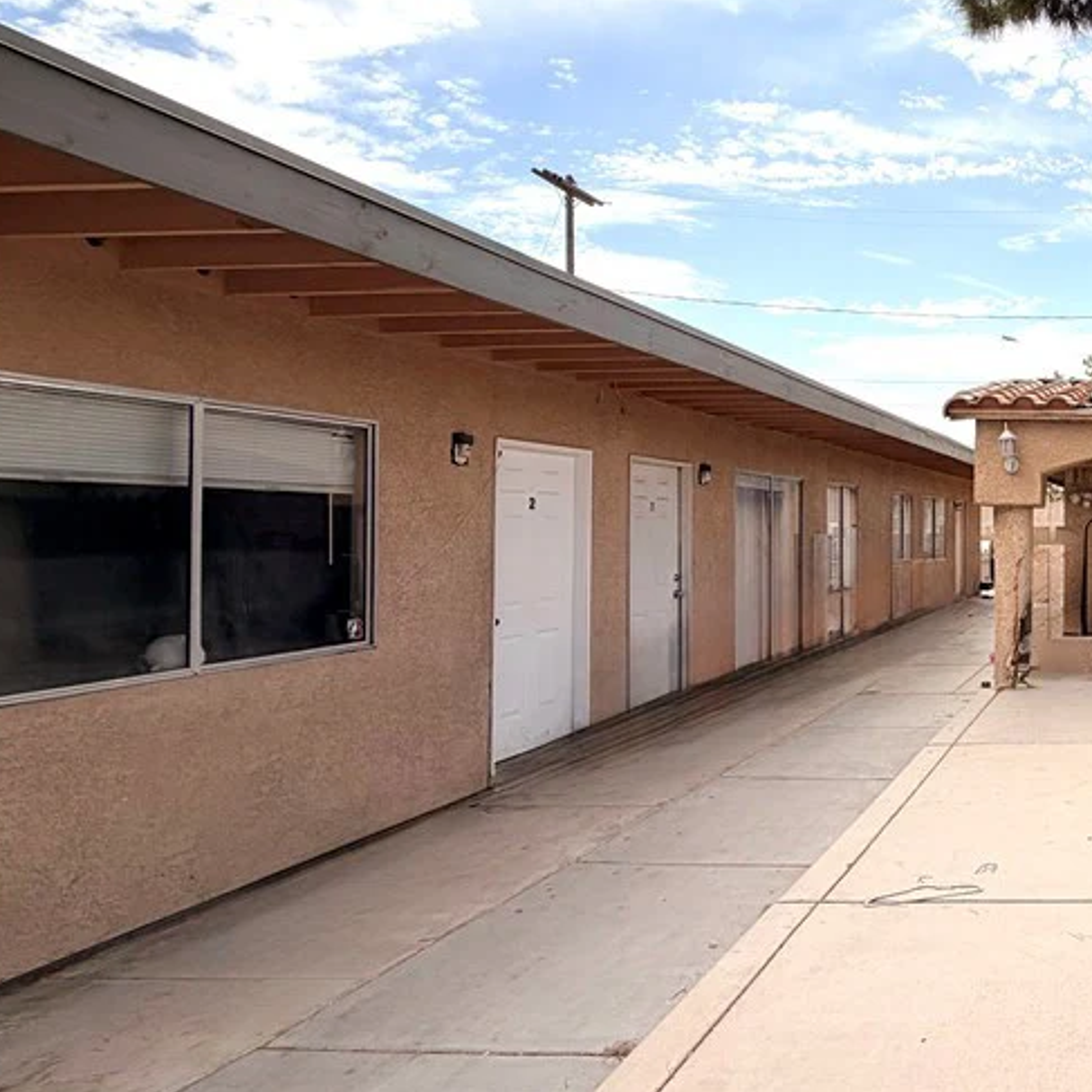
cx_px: 1132
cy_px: 511
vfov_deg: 60.9
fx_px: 928
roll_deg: +0.5
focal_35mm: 26
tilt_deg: +1.5
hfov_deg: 48.2
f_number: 2.2
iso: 20
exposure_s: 1/1235
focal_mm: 2.22
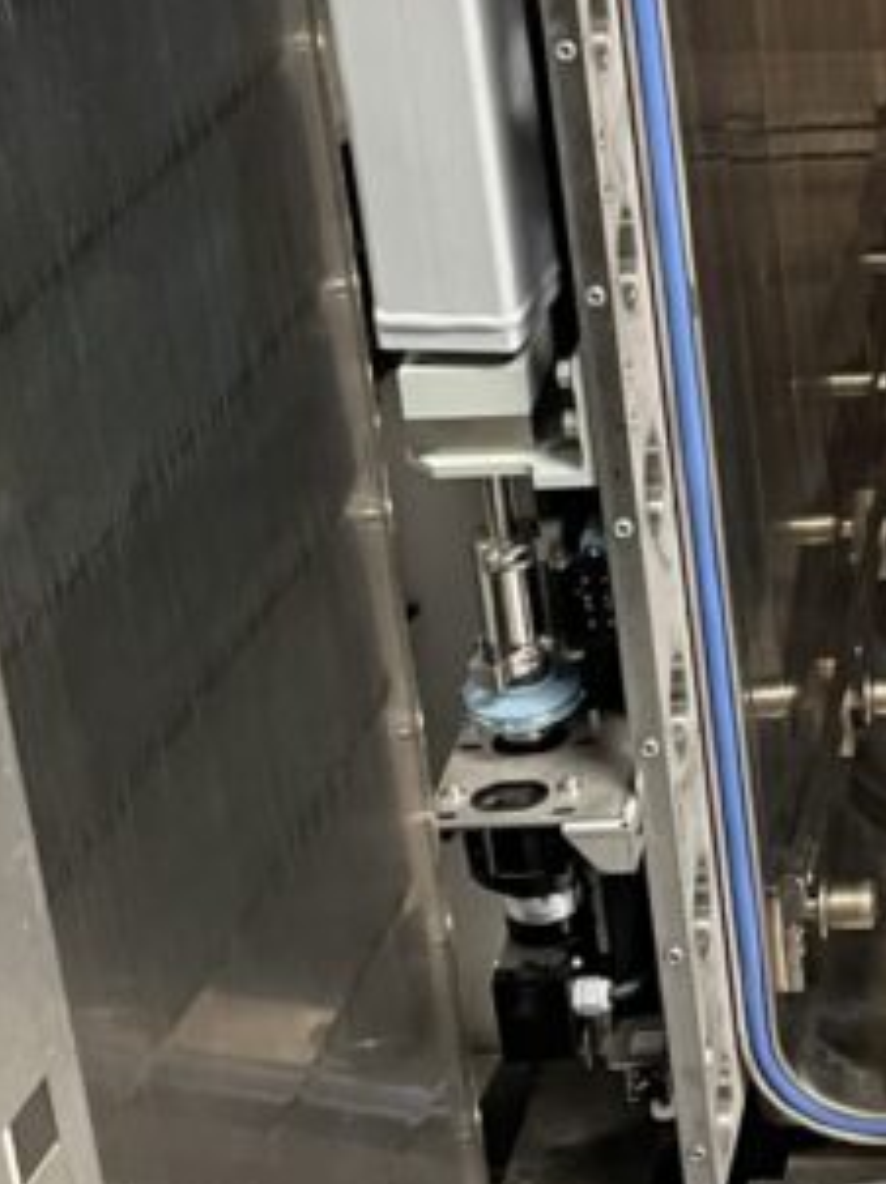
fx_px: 3178
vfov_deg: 20.4
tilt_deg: -20.3
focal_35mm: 93
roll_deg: +3.2
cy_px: 4
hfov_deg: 15.1
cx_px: 1192
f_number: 1.6
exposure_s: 1/60
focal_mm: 4.2
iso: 200
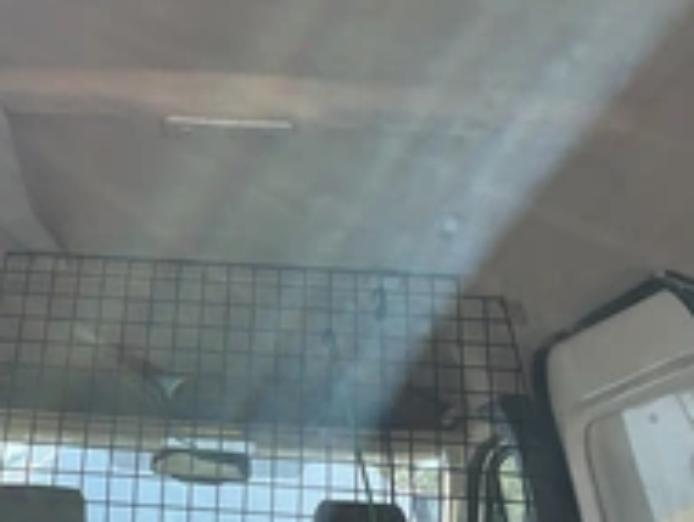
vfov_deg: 24.0
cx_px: 172
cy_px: 204
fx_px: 1225
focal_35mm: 61
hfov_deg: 31.1
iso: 25
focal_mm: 3
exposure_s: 1/320
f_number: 1.8
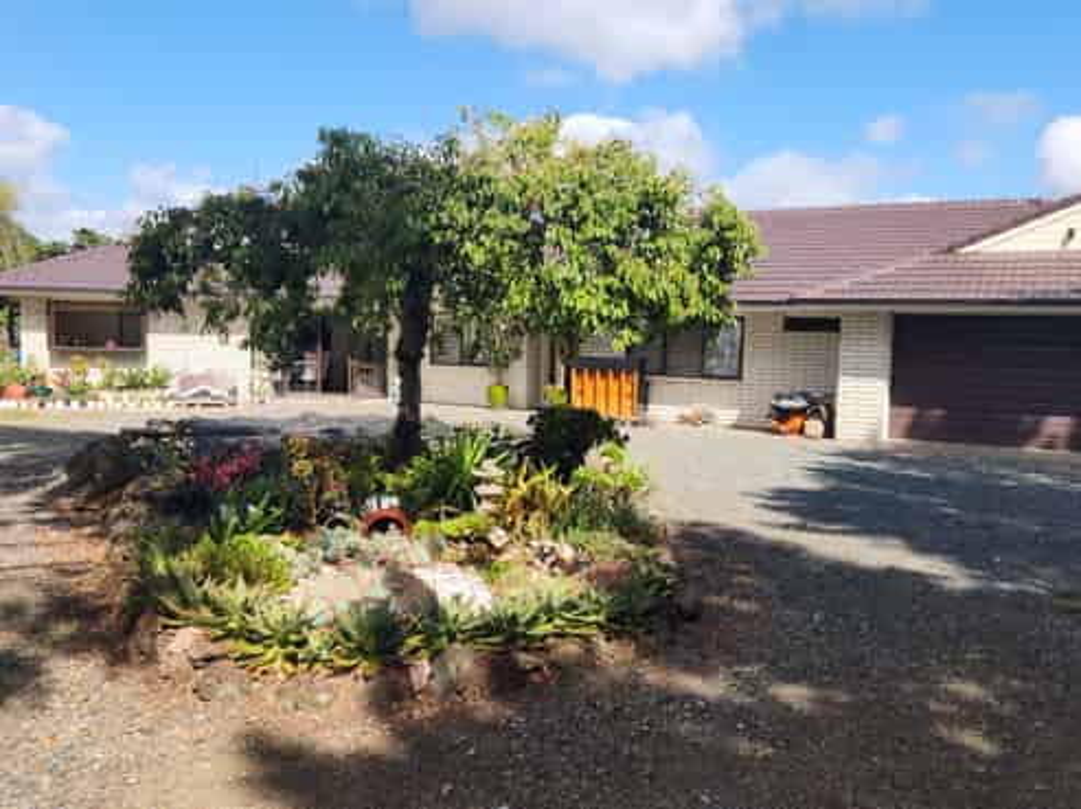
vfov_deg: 58.8
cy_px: 404
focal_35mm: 23
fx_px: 718
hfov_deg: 74.0
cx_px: 540
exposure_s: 1/1252
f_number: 1.8
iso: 20
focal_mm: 5.4
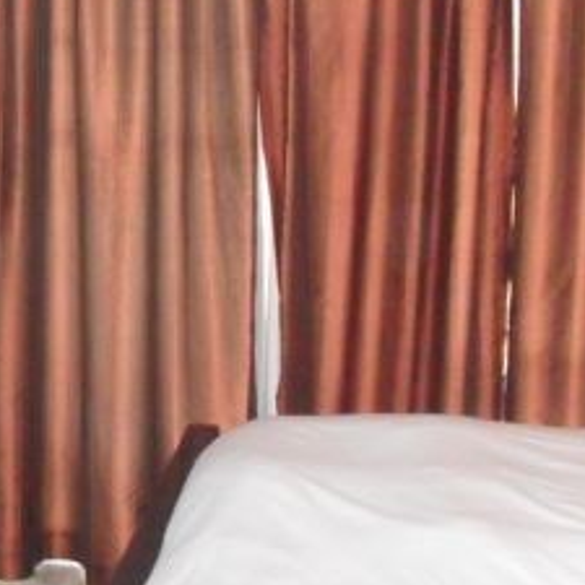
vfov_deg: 19.7
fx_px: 1683
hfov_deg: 18.3
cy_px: 257
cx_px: -179
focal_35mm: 88
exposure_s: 1/45
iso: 640
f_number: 3
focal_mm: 6.3
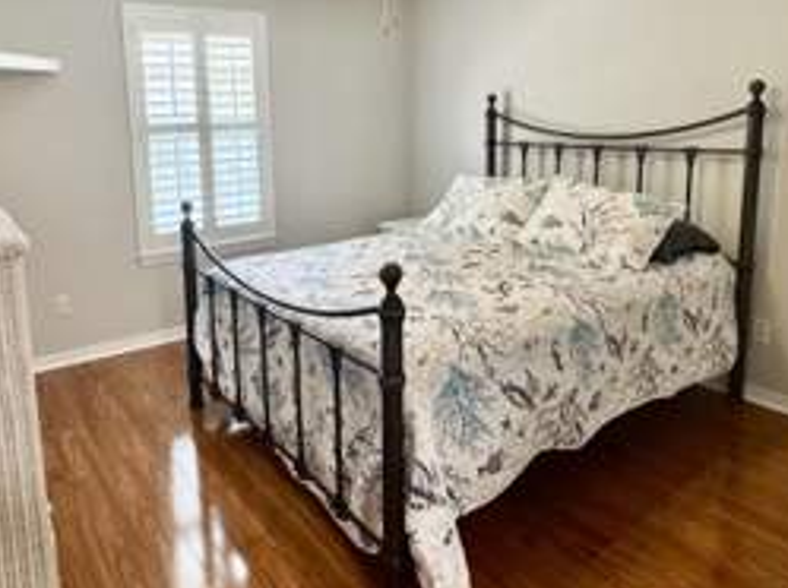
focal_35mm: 27
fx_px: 614
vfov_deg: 50.5
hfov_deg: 64.9
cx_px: 326
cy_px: 204
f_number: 2.2
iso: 200
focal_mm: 2.22
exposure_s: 1/60
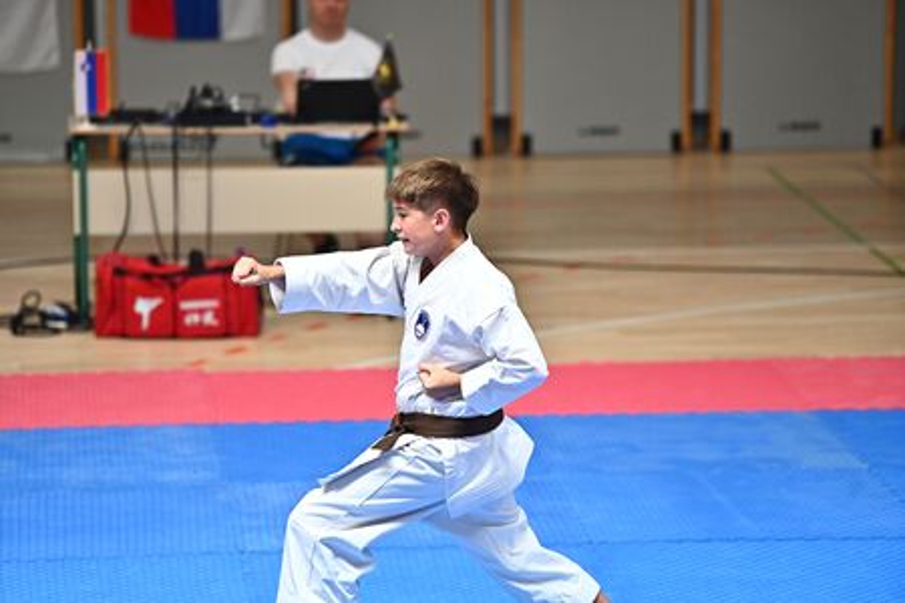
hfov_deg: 11.4
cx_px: 452
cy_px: 302
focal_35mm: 180
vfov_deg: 7.6
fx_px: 4525
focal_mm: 180
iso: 2000
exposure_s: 1/3200
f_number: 2.8
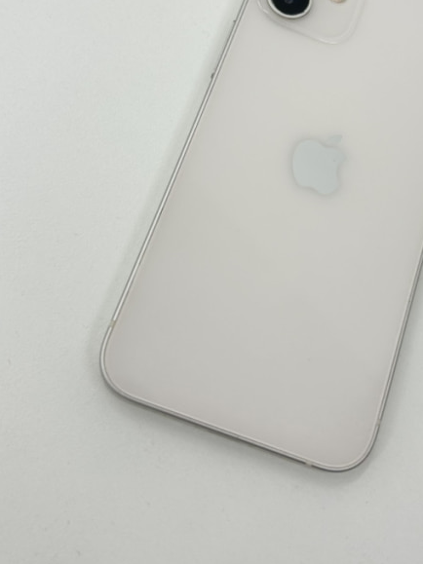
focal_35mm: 46
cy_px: 185
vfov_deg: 40.7
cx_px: 287
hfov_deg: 31.2
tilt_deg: -67.9
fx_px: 750
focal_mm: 5.7
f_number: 1.5
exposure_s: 1/124
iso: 32
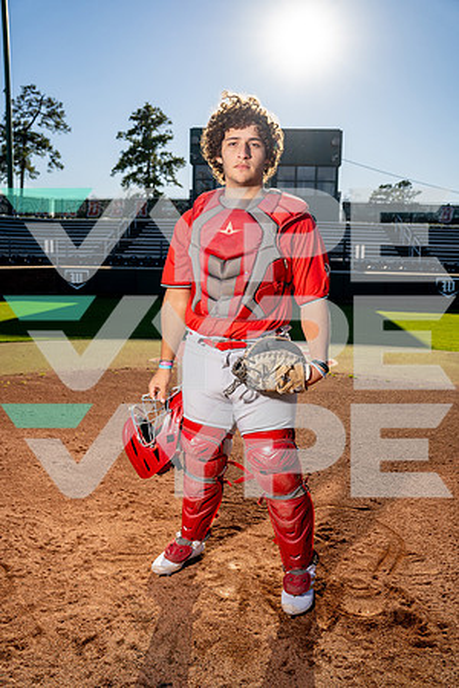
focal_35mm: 28
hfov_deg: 46.4
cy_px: 344
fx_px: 535
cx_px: 230
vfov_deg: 65.5
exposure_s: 1/1000
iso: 100
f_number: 4.5
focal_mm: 28
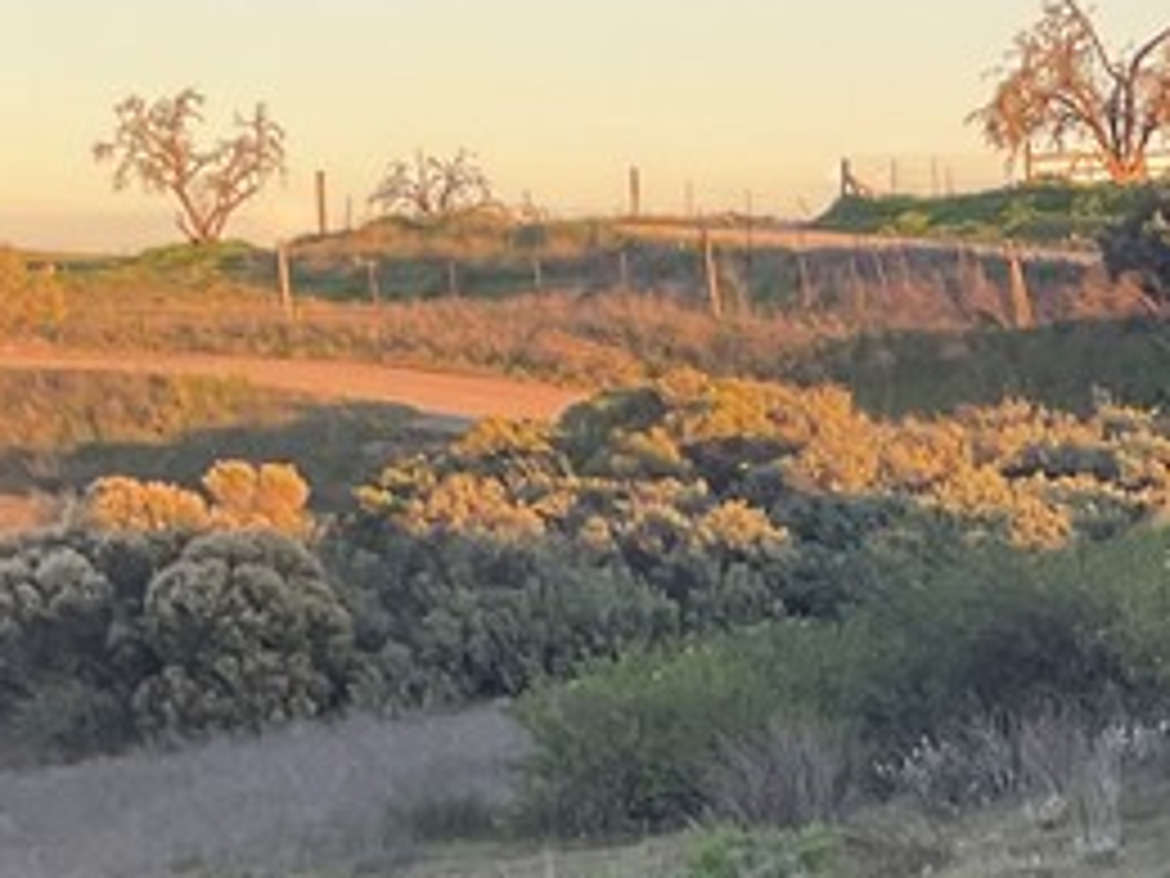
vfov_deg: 12.6
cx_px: 1431
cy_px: 1126
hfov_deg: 16.5
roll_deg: -1.2
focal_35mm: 114
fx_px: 3853
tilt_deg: -14.8
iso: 16
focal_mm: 3
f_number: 1.8
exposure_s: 1/174
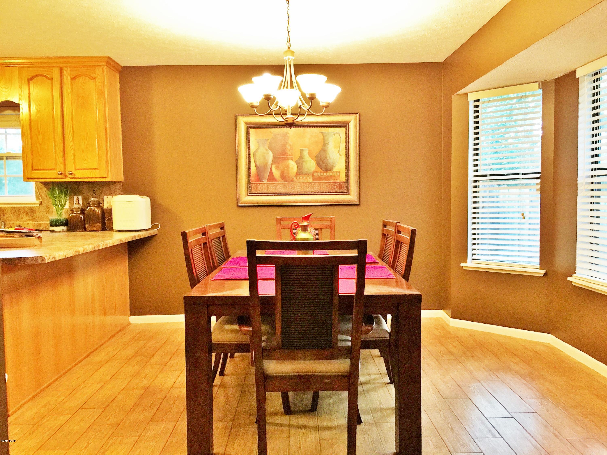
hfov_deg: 61.7
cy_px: 228
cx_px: 304
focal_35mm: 29
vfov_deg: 48.2
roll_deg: -0.3
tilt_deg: -4.6
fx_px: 509
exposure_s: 1/15
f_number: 2.2
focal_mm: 4.15
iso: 125
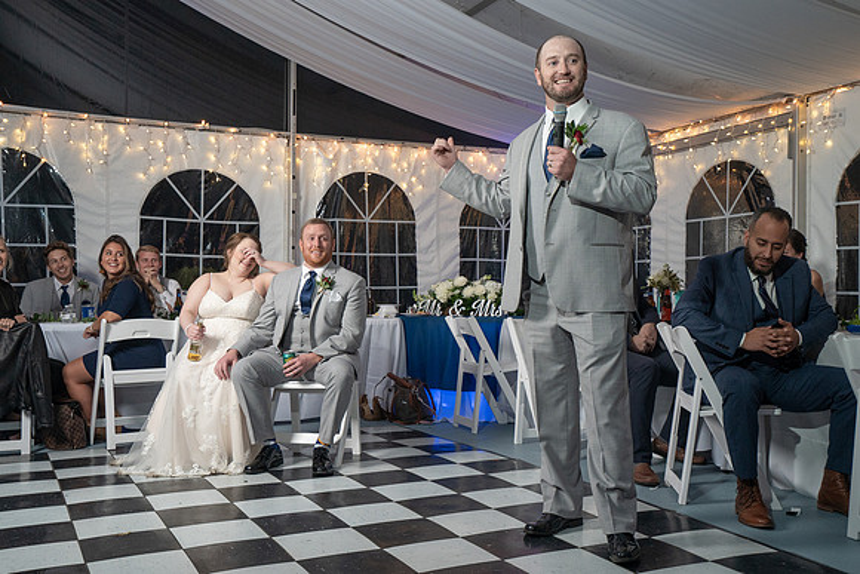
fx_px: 920
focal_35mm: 39
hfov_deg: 50.1
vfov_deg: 34.6
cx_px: 451
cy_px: 288
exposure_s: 1/250
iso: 2000
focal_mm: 35
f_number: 5.6
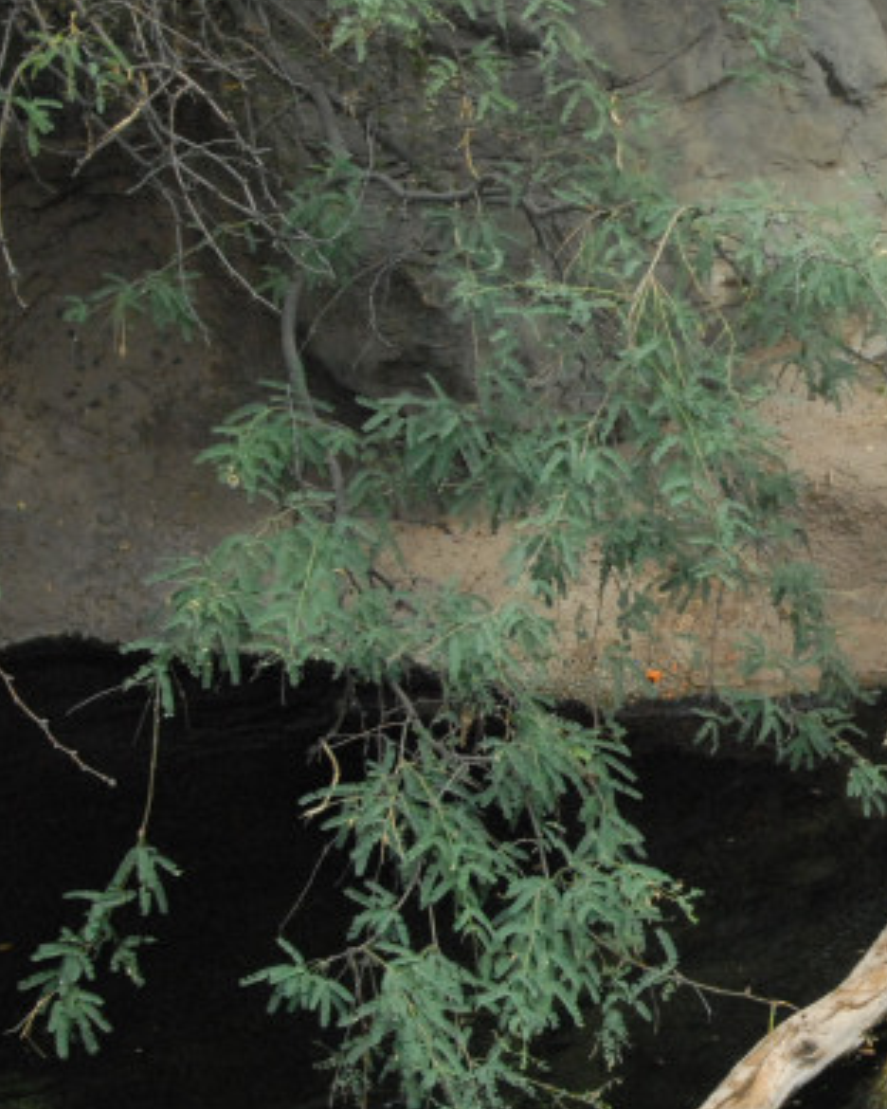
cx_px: 1063
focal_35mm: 81
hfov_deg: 18.0
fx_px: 2658
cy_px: 491
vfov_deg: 23.5
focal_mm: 28
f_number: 10
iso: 1600
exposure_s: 1/400
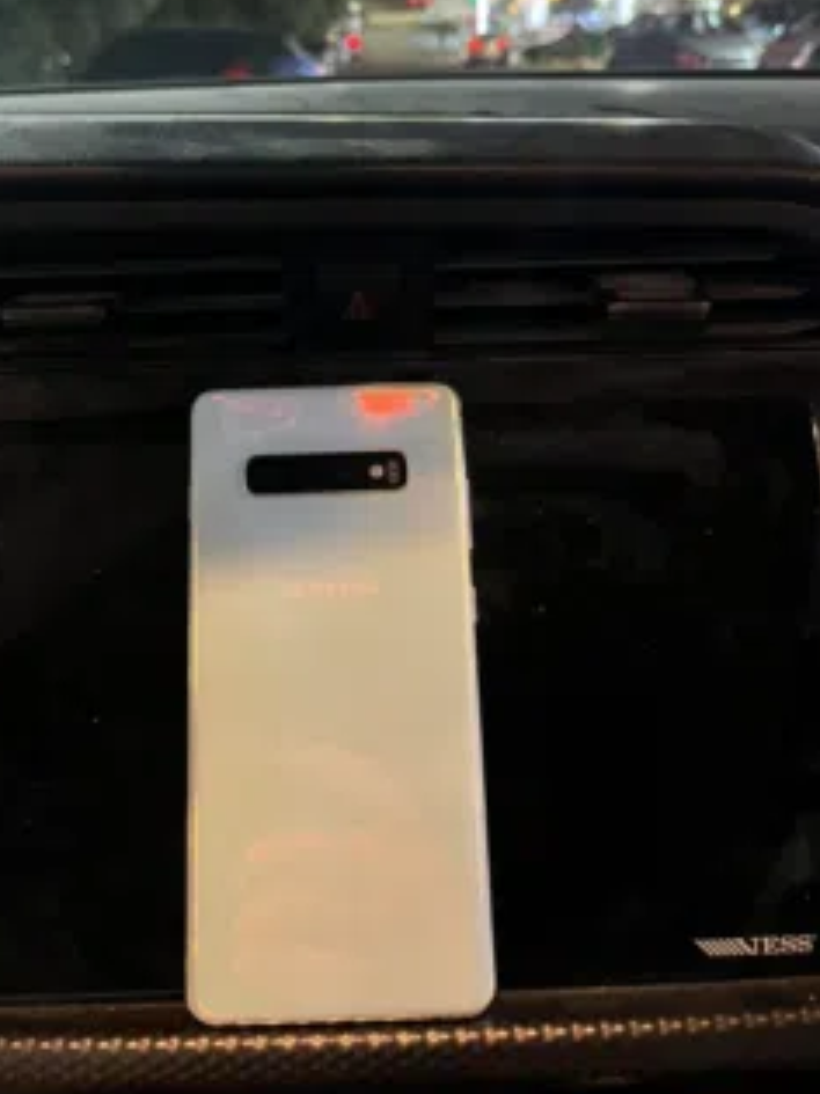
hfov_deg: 42.8
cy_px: 417
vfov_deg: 54.8
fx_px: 1043
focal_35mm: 33
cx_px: 344
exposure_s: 1/25
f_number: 1.6
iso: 500
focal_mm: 5.1
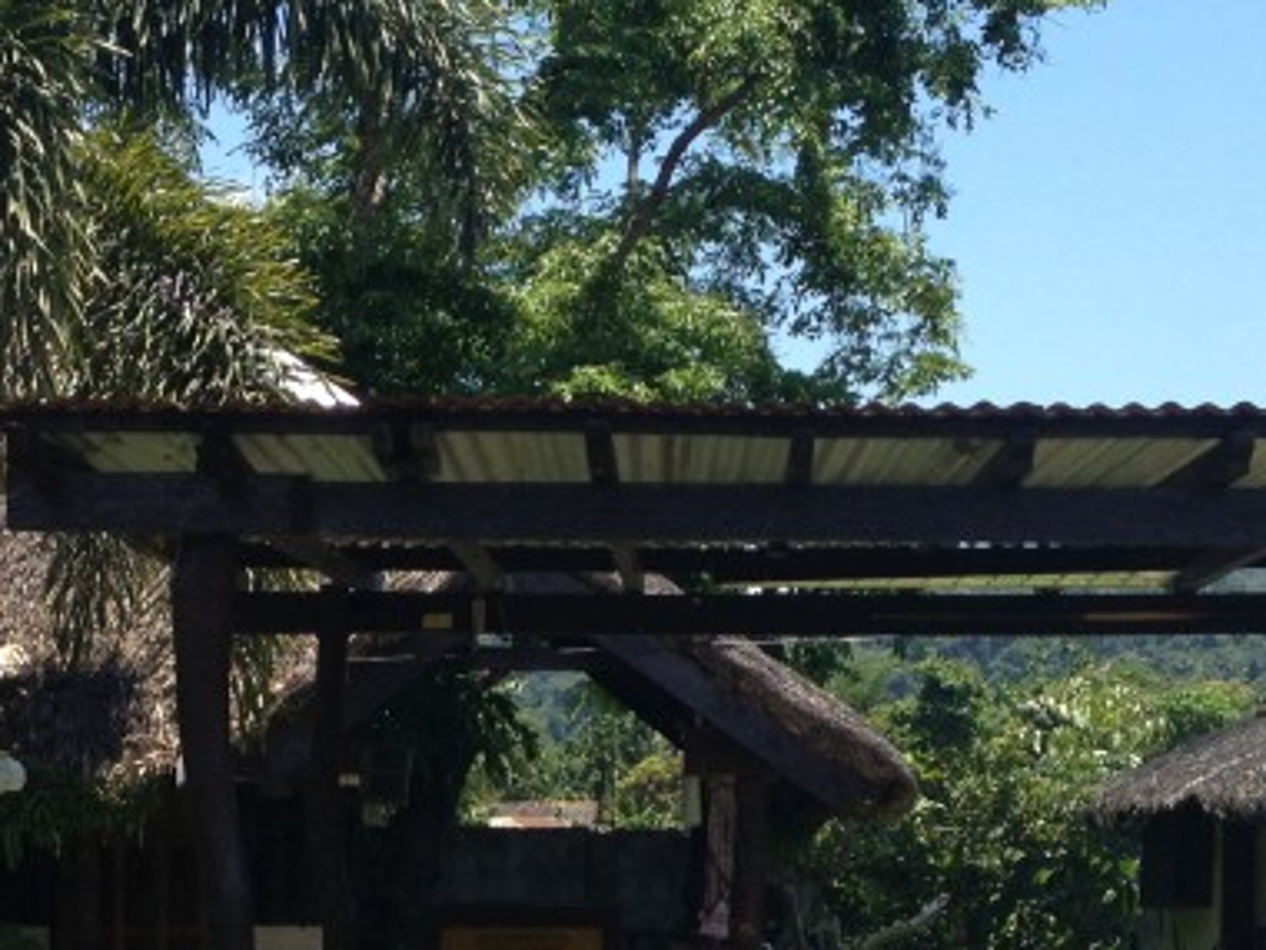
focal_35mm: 94
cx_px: 478
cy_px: 1000
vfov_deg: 15.4
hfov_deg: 20.8
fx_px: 3439
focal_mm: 4.28
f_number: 2.4
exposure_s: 1/1004
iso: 50
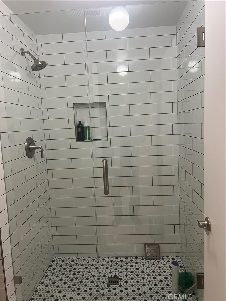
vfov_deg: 67.3
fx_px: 226
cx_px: 113
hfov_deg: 53.1
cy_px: 150
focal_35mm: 26
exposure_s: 1/120
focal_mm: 5.7
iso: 100
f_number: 1.5
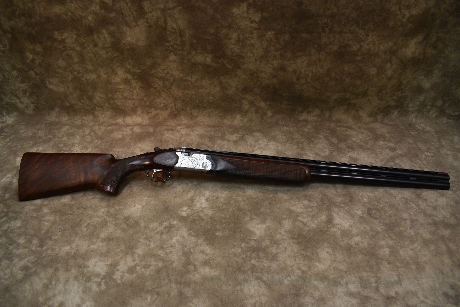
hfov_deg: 67.3
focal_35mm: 27
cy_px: 154
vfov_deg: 48.0
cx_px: 230
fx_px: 345
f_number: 5.6
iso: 640
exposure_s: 1/60
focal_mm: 18
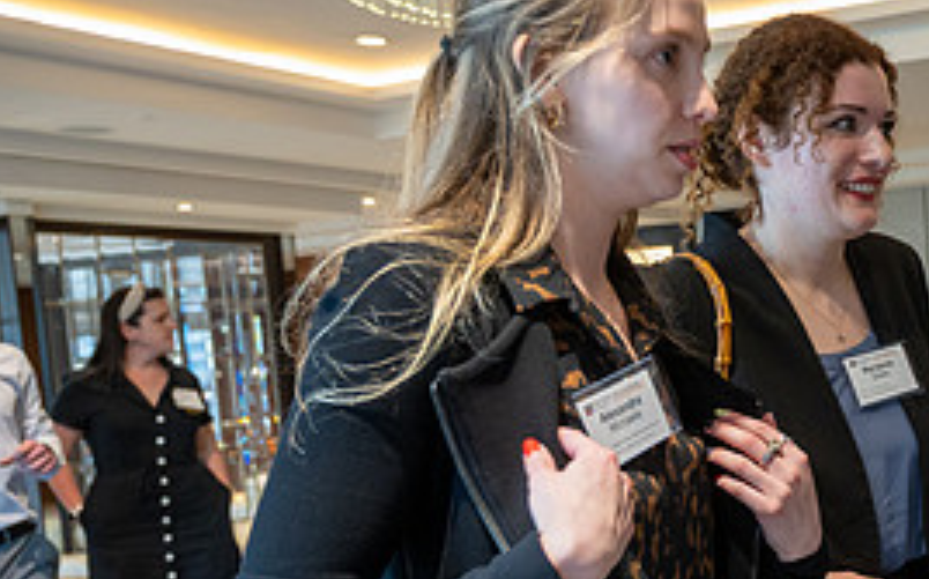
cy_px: 444
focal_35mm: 53
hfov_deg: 34.6
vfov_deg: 24.1
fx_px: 1341
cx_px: 936
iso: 1600
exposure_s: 1/50
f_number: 4
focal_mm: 24
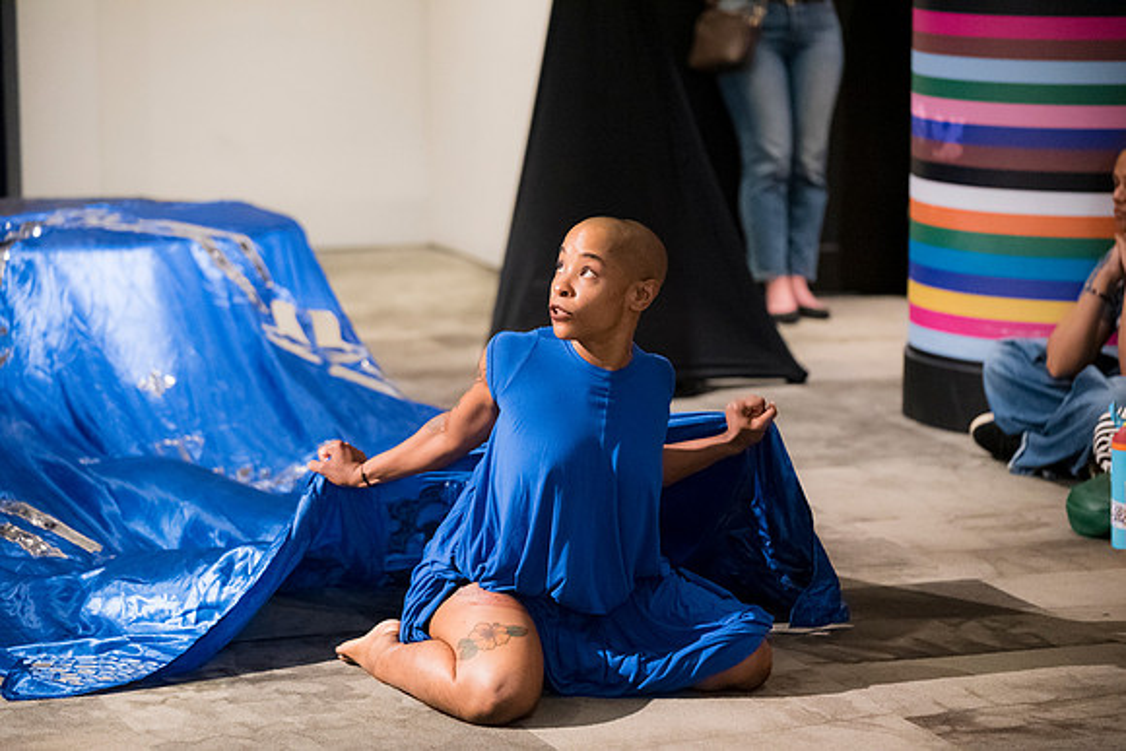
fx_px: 3910
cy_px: 376
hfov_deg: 16.4
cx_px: 563
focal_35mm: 125
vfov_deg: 11.0
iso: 6400
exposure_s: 1/125
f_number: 2.8
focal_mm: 125
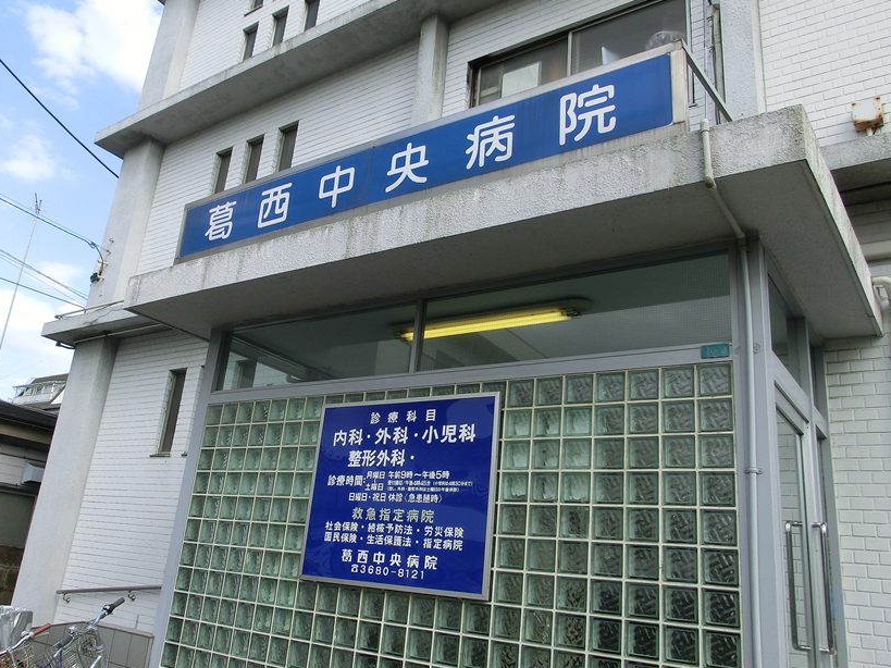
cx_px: 368
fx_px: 772
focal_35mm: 30
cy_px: 312
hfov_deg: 59.6
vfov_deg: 46.8
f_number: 3
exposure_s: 1/640
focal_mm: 4.24
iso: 100
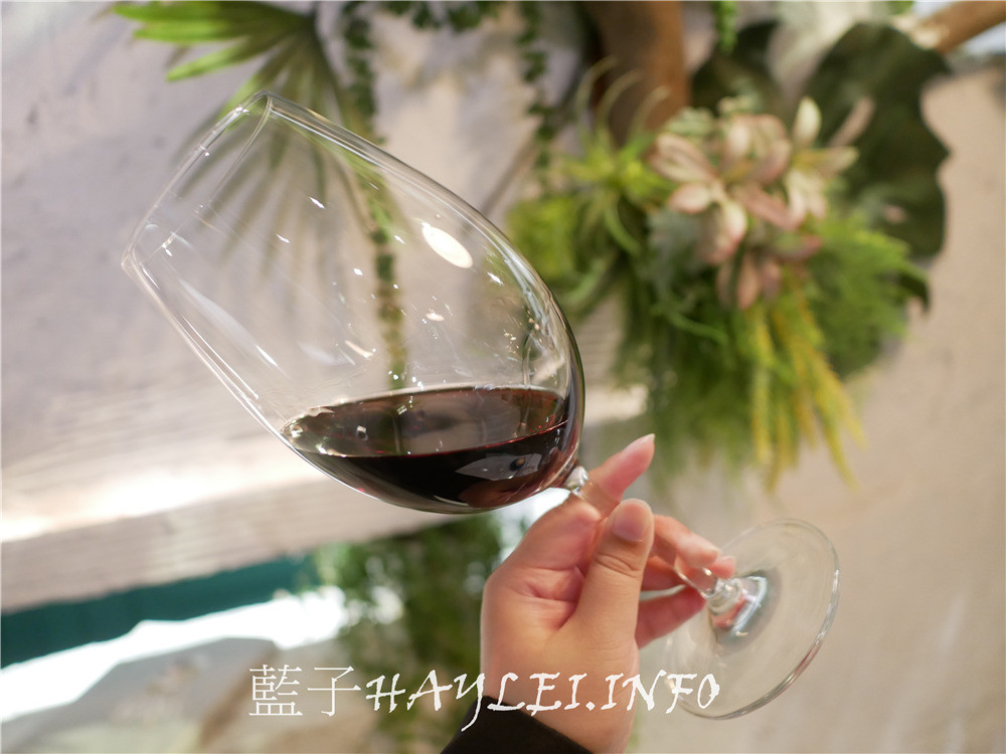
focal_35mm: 30
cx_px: 503
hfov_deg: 60.0
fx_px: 872
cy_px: 377
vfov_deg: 46.8
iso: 1000
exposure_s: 1/60
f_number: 1.7
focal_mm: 15
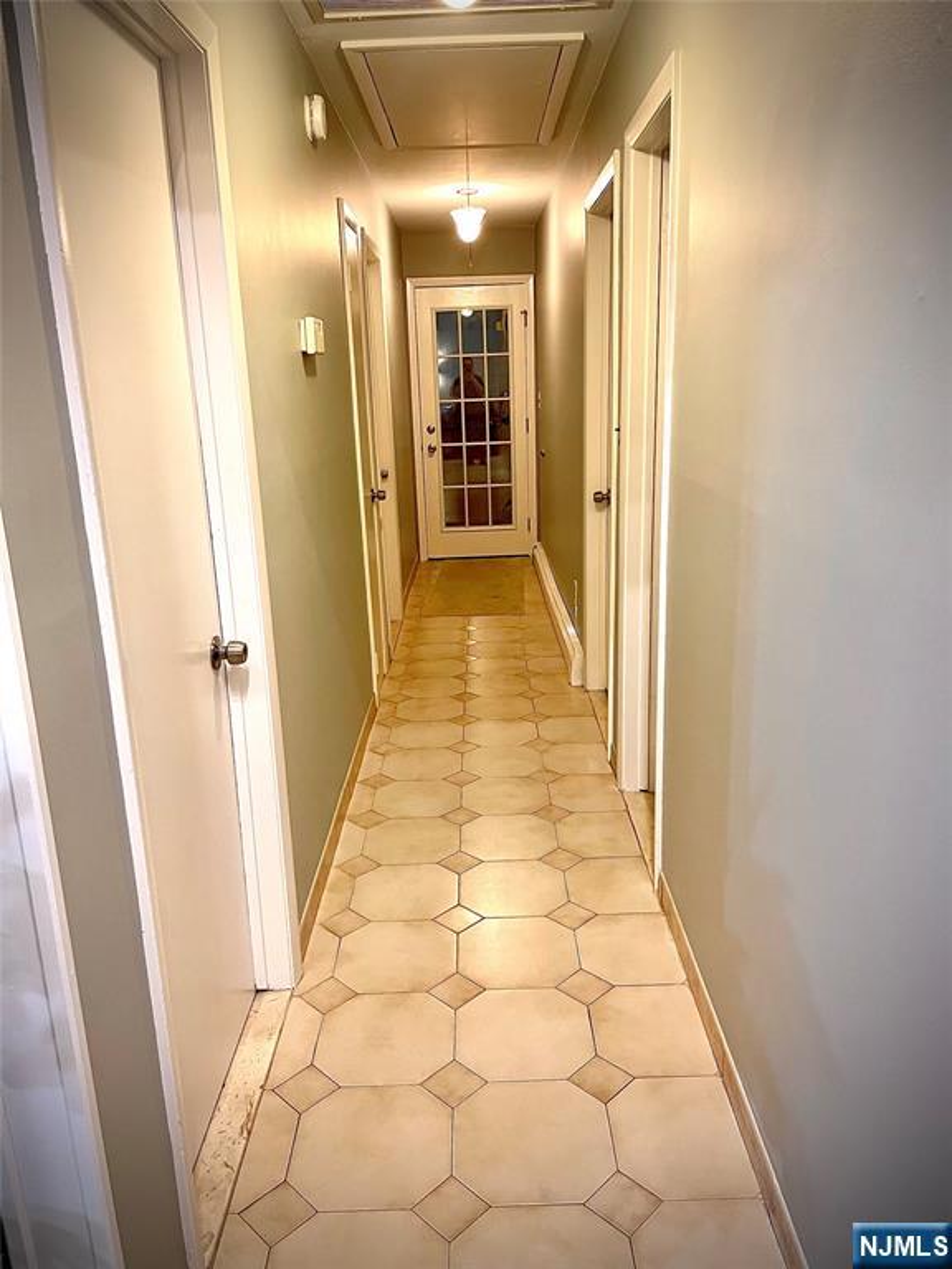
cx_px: 476
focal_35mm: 26
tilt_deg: -15.0
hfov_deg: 53.1
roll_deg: +2.2
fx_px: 953
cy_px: 634
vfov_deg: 67.3
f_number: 1.6
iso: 200
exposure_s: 1/60
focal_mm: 4.2
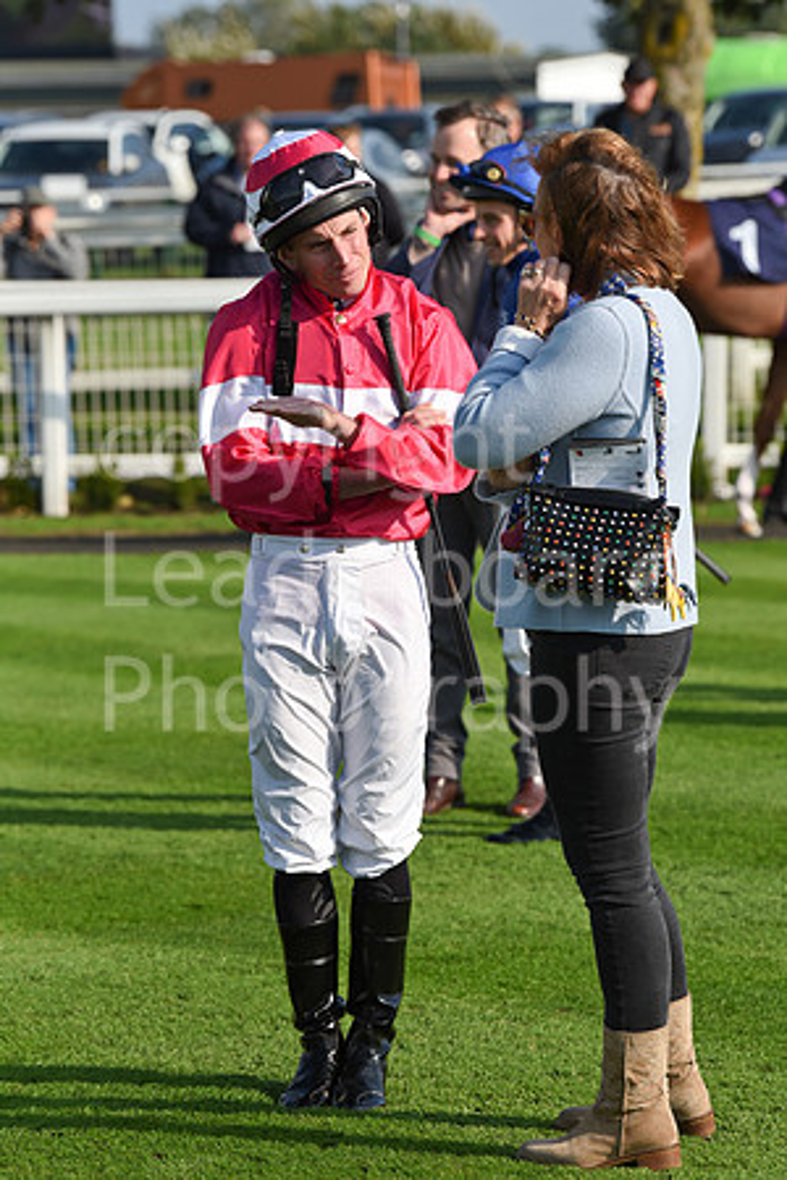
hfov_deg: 8.1
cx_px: 394
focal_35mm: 170
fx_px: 5574
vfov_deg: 12.1
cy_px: 590
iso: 640
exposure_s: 1/4000
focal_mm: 170
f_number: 6.3
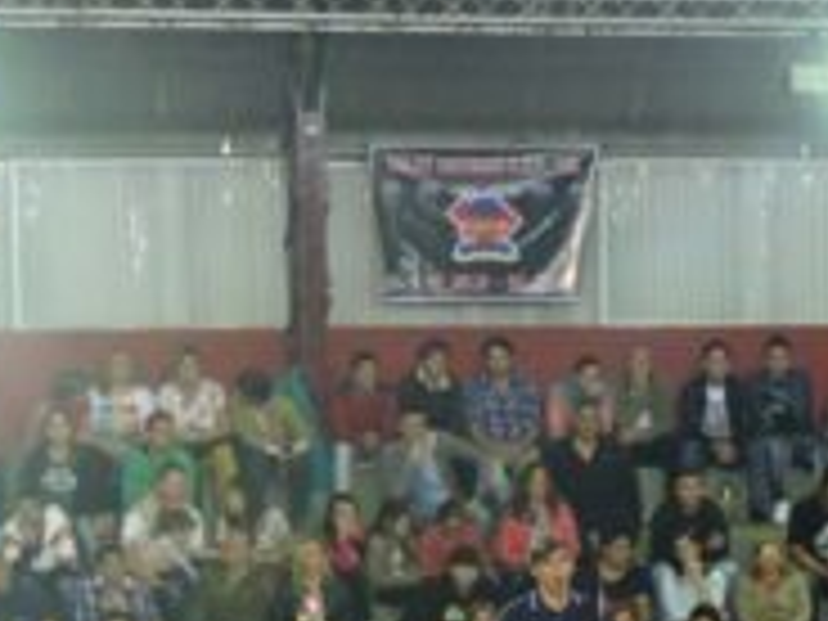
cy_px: 1044
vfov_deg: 7.4
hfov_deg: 10.0
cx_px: 724
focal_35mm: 196
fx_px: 4688
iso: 400
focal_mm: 8.4
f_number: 3.5
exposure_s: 1/20
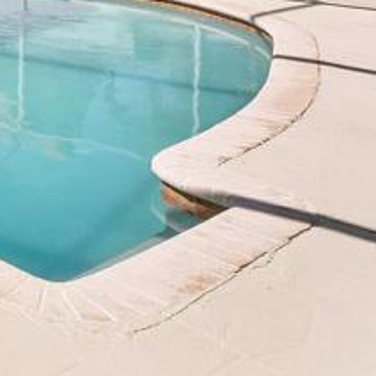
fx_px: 799
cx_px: -387
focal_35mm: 65
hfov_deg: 17.8
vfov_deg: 22.8
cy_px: -145
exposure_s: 1/800
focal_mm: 10
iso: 500
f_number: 9
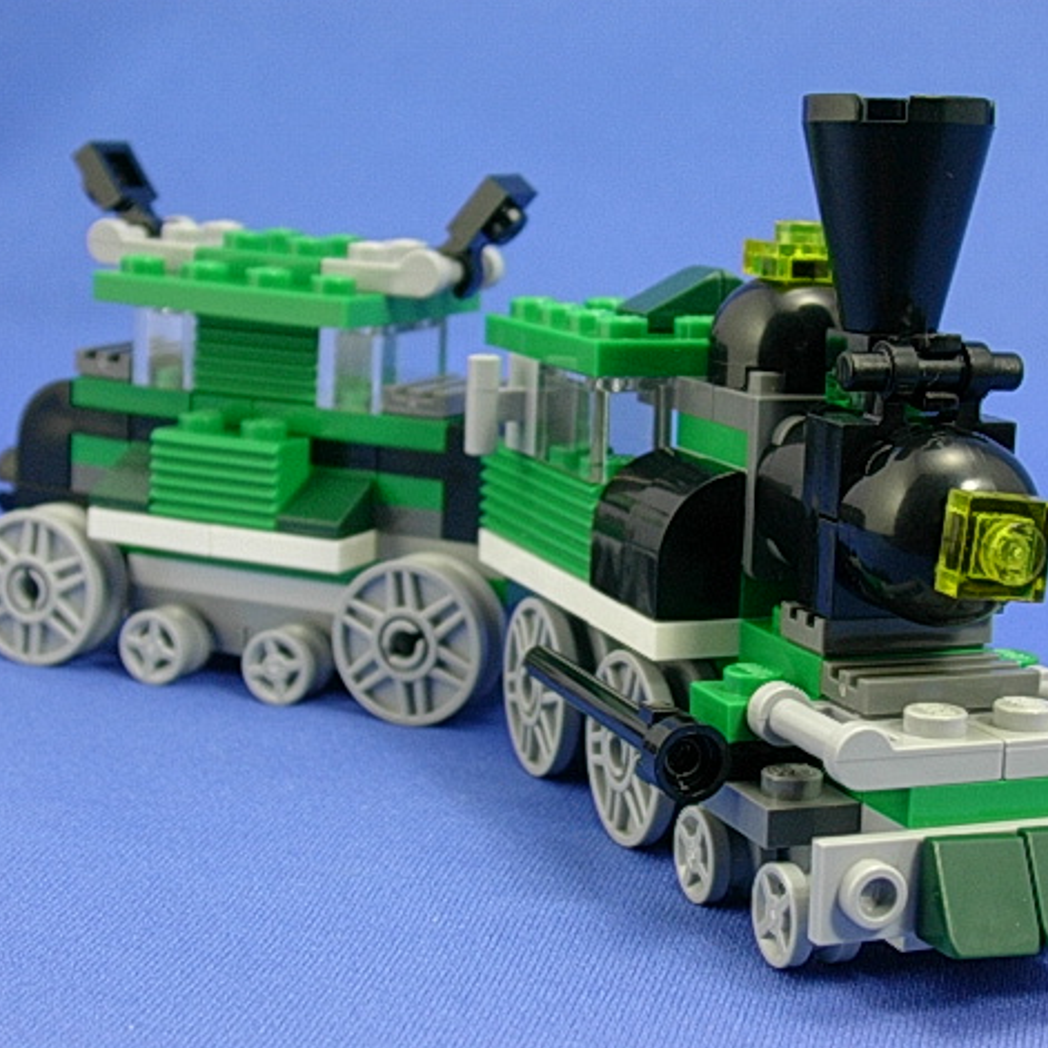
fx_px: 2466
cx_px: 605
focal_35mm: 72
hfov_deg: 24.0
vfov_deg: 24.0
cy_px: 518
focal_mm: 9
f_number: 3.4
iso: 70
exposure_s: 1/10.6
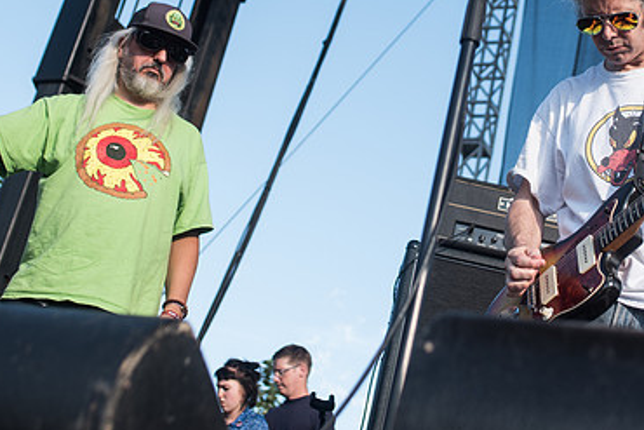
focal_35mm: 67
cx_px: 431
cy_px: 86
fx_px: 1199
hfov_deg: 29.8
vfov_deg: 20.1
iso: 200
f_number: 4
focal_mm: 40
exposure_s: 1/800
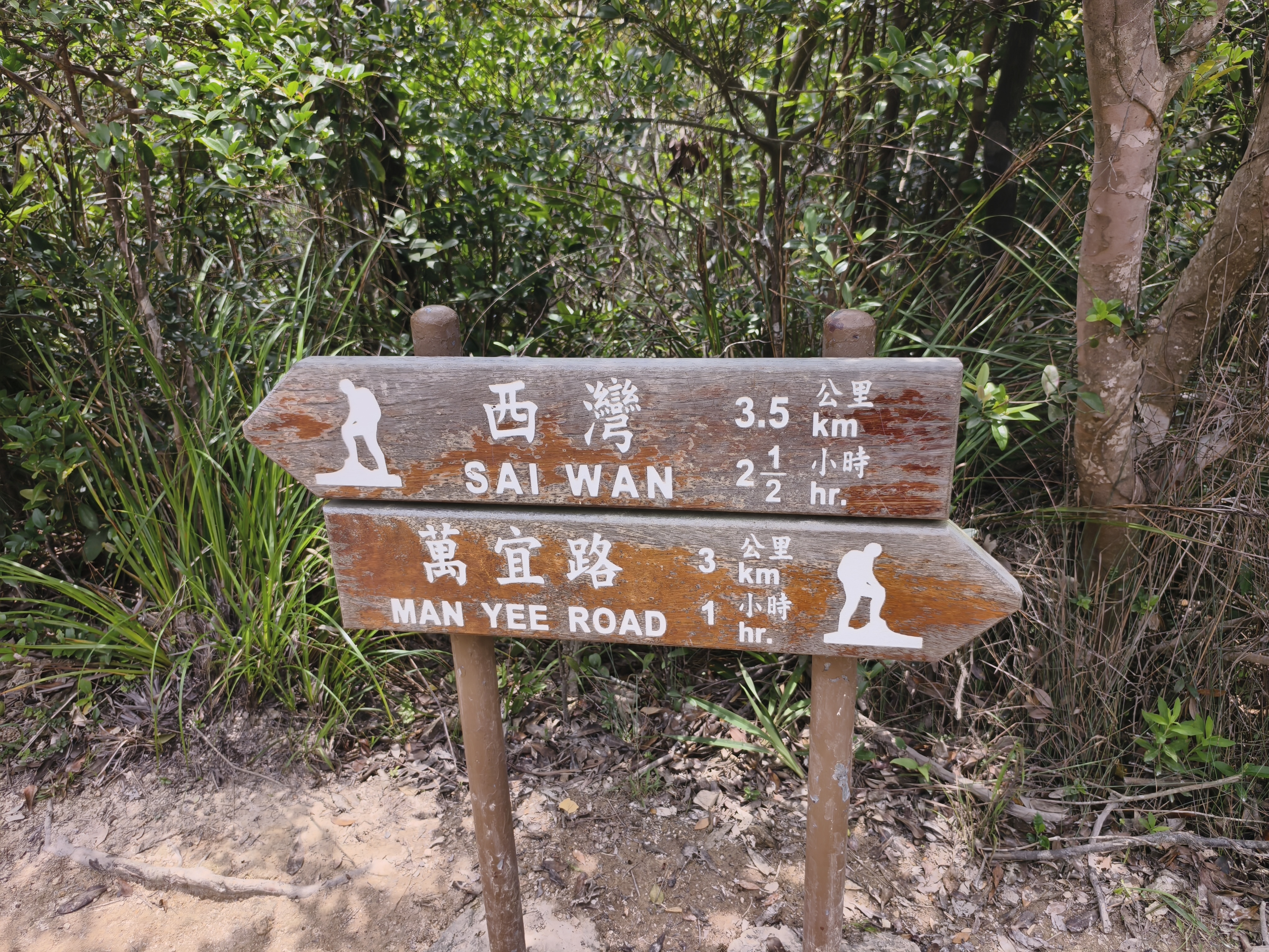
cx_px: 634
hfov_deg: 73.9
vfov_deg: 58.9
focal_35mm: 23
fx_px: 843
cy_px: 476
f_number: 1.57
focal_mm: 5.6
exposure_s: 1/1927
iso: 72
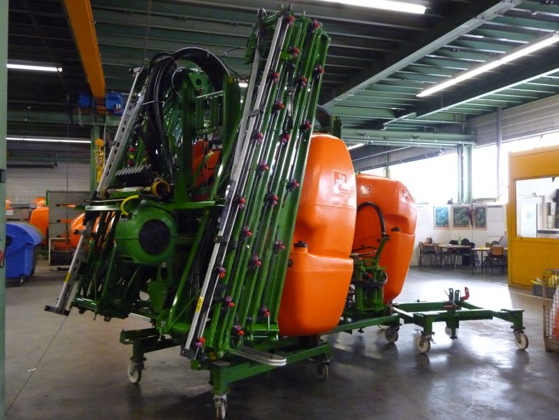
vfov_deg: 46.8
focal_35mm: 30
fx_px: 484
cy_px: 210
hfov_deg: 60.0
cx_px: 280
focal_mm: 5
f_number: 3.4
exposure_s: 1/60
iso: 800
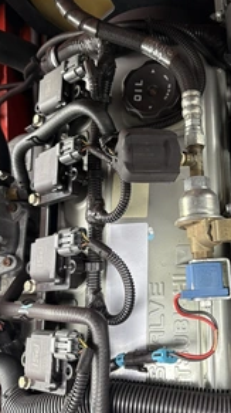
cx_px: 180
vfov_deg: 51.7
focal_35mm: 39
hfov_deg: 29.7
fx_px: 426
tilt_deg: -68.3
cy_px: 203
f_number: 1.6
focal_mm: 5.96
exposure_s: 1/60
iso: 160
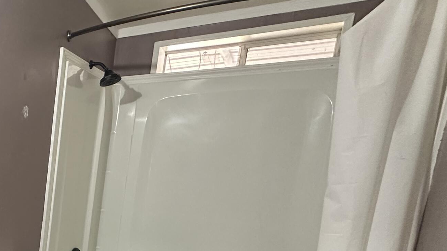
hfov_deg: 43.3
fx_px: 415
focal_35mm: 35
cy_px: 240
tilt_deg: -9.1
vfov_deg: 31.6
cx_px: -49
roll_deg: -4.2
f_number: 2.2
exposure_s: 1/60
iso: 400
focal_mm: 2.22
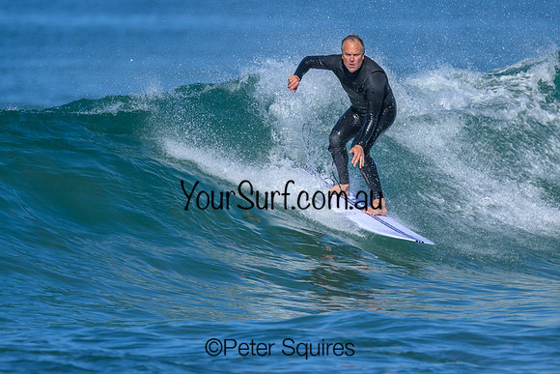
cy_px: 181
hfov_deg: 1.9
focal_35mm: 1101
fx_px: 17122
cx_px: 244
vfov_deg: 1.3
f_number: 6.3
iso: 250
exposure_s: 1/2000
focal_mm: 800
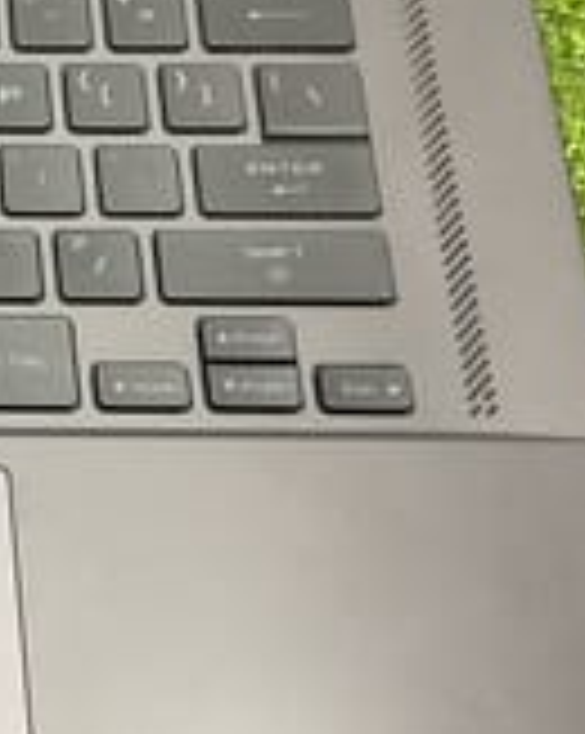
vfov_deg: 22.0
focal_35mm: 87
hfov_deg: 15.9
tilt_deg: -65.9
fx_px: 1886
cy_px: 308
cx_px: -342
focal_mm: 3
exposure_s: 1/60
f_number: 1.8
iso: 100
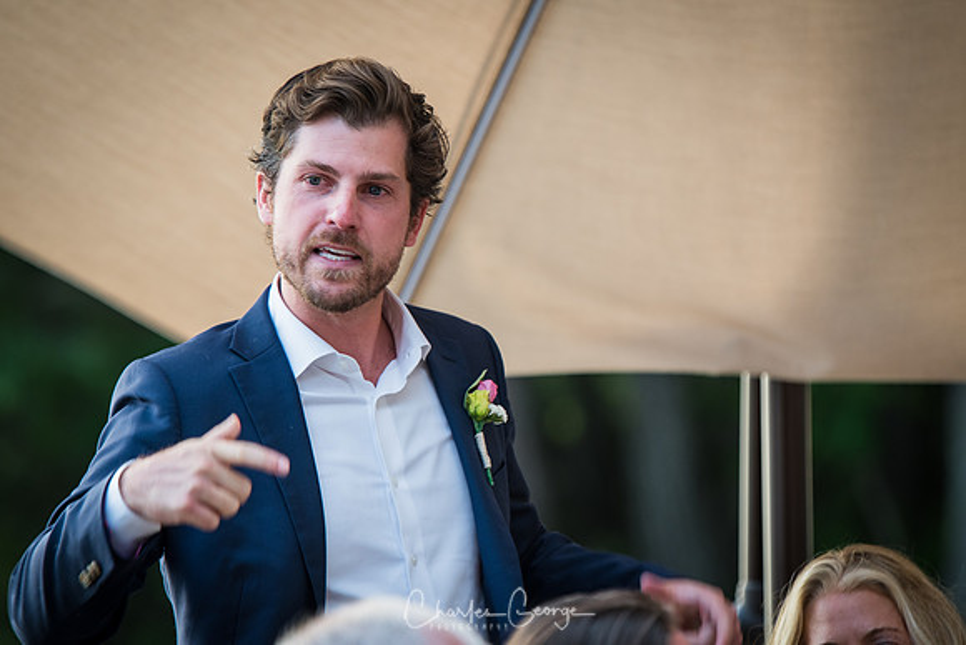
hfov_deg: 6.9
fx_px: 8052
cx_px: 483
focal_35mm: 300
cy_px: 322
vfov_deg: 4.6
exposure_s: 1/125
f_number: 3.2
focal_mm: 200
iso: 400
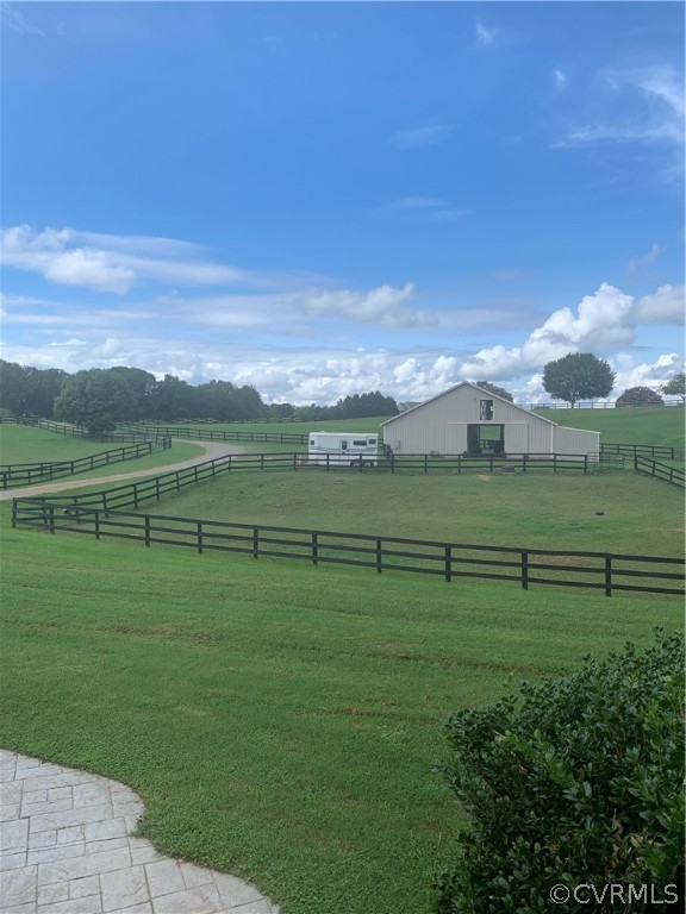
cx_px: 343
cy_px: 457
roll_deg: -0.5
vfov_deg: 67.3
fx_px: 687
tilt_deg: -0.8
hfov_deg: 53.1
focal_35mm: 26
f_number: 1.8
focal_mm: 4.25
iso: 25
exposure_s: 1/2114
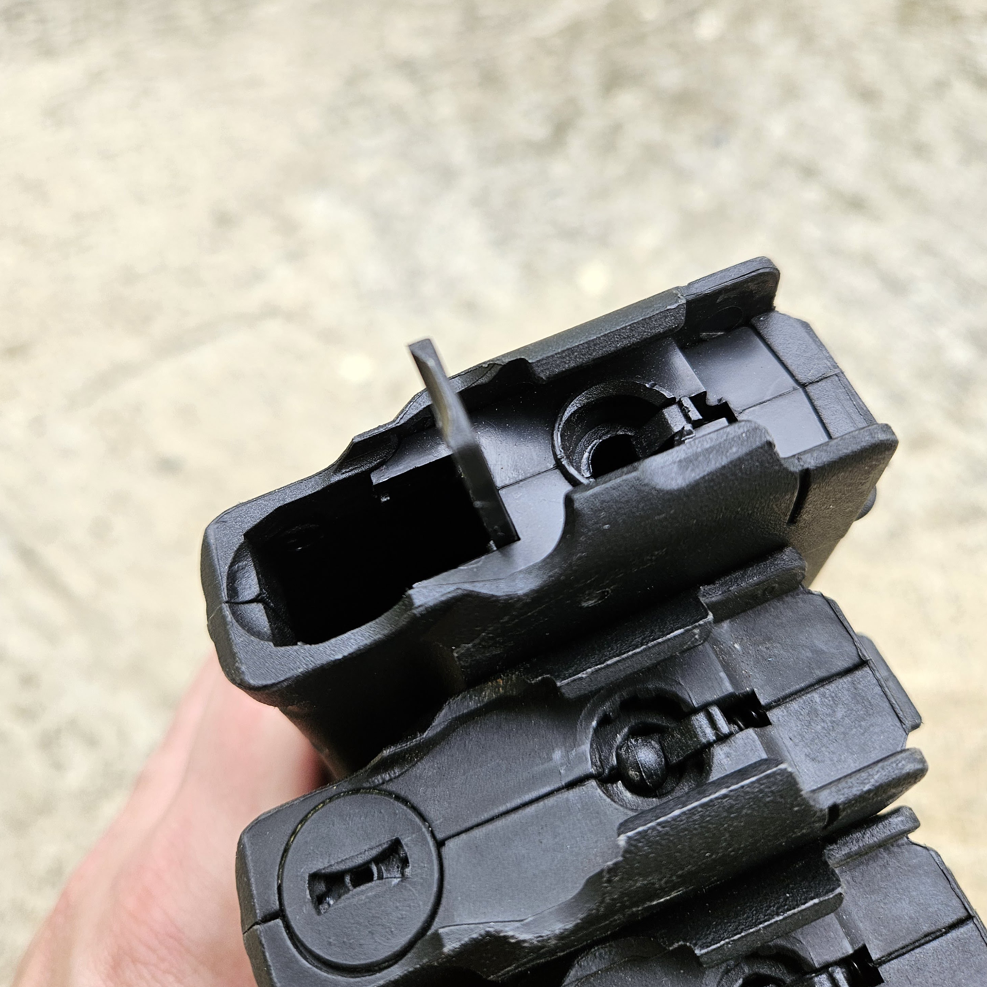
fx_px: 903
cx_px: 500
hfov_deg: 57.3
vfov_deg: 57.0
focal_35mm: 28
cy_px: 413
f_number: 1.8
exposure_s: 1/769
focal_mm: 5.4
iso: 80
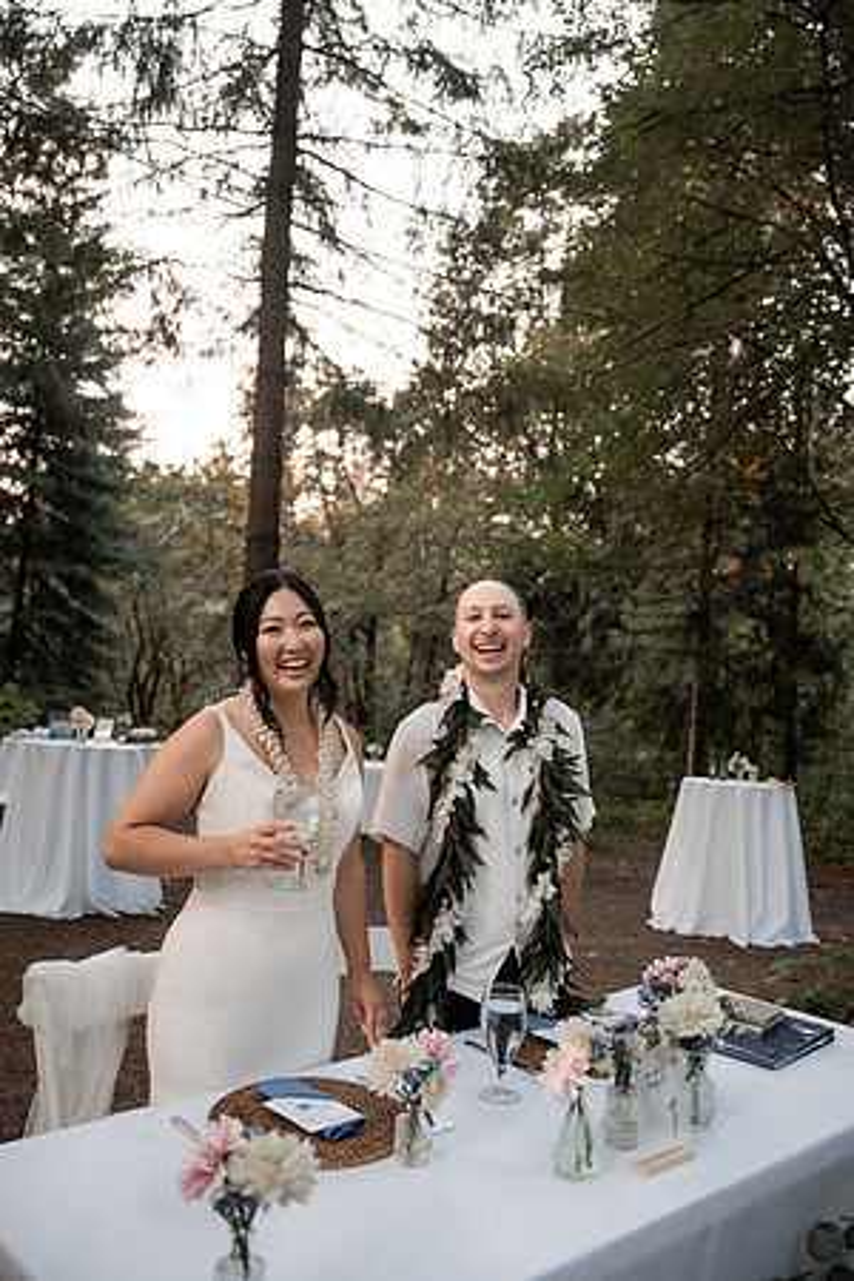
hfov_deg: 42.3
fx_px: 1103
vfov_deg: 60.3
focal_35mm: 31
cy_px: 640
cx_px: 427
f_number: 2.8
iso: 800
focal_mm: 31
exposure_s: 1/400
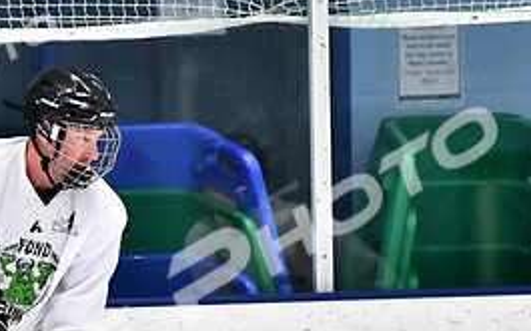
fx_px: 9209
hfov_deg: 3.3
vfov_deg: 2.1
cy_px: 356
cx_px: 58
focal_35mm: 637
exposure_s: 1/1600
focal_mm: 190
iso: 6400
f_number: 2.8
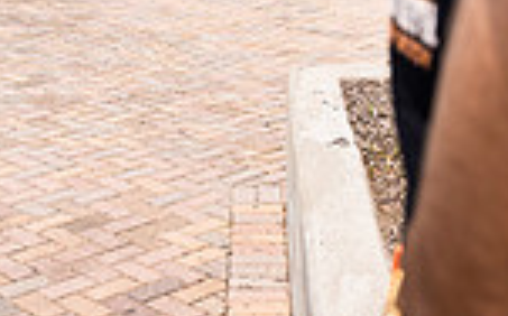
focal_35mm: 94
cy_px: -328
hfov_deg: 22.1
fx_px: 1300
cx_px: 188
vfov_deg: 12.2
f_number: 3.2
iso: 125
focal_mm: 24
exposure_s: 1/2500
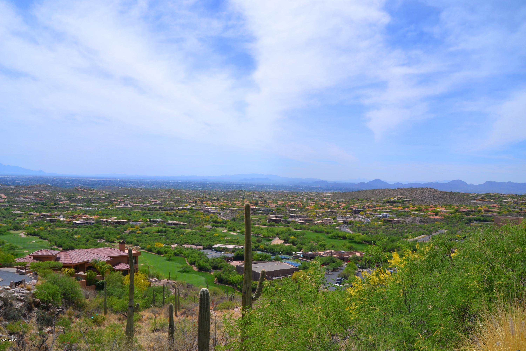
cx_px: 263
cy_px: 176
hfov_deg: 67.4
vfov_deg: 47.9
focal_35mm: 27
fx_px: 394
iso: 100
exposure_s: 1/320
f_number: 9
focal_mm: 18
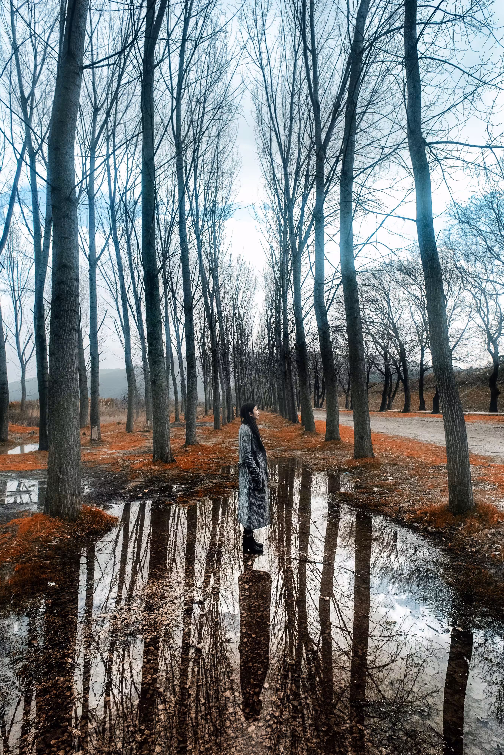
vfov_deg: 81.2
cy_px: 387
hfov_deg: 59.5
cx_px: 262
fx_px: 441
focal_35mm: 21
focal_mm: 20
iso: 200
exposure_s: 1/250
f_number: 7.1
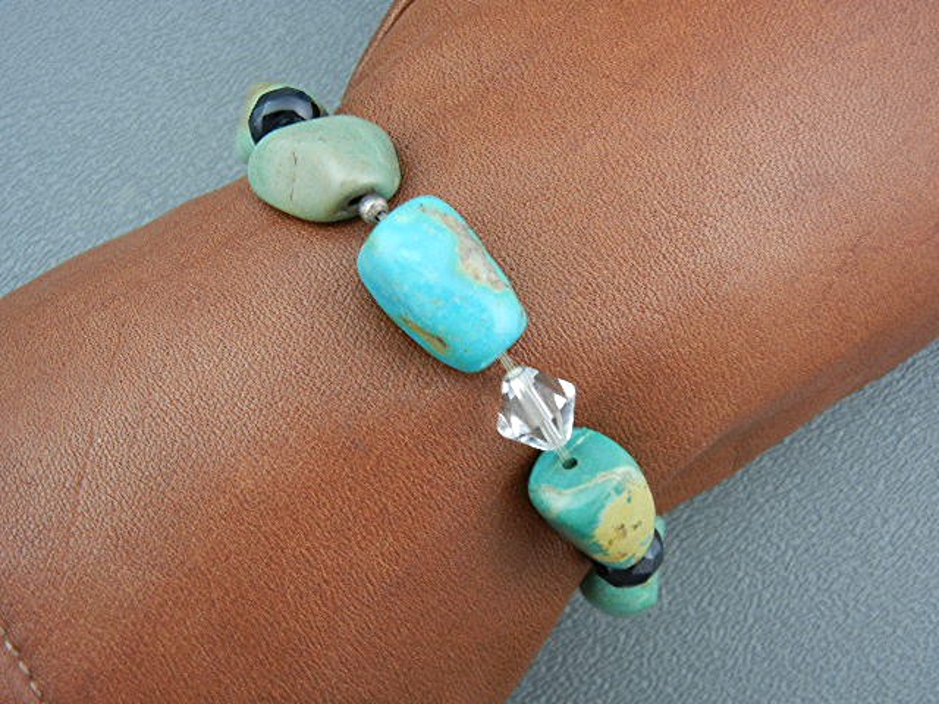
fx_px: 1600
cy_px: 352
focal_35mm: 59
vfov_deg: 24.8
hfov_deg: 32.7
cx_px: 470
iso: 200
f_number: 4
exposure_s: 1/4.4
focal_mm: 10.6
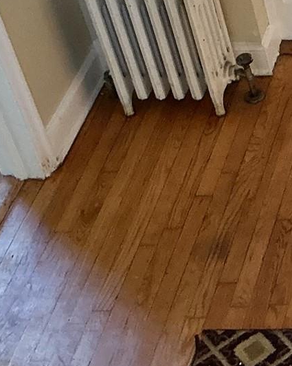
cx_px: 590
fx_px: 1178
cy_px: -42
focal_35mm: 109
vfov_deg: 17.0
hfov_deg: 12.4
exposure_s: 1/60
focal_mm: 3
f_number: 1.8
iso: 160
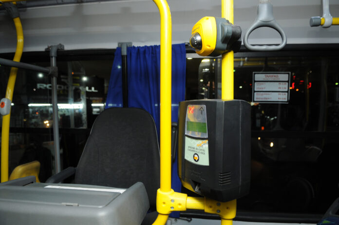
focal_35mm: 26
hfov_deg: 70.5
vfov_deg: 50.3
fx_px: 240
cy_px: 112
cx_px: 170
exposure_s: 1/80
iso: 640
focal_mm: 17
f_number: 3.2
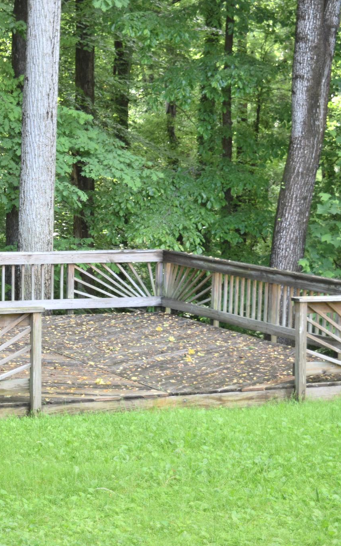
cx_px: 37
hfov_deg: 14.1
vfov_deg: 22.6
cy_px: 274
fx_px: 1368
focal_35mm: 92
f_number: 4.8
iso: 400
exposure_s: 1/80
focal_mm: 40
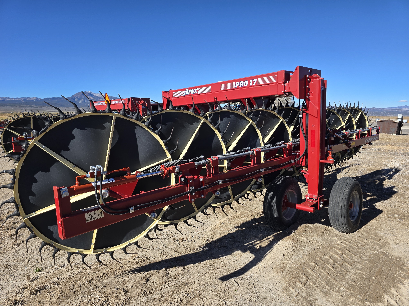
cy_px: 153
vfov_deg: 58.9
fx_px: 272
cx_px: 204
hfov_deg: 73.9
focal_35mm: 23
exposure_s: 1/728
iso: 12
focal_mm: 6.3
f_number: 1.7
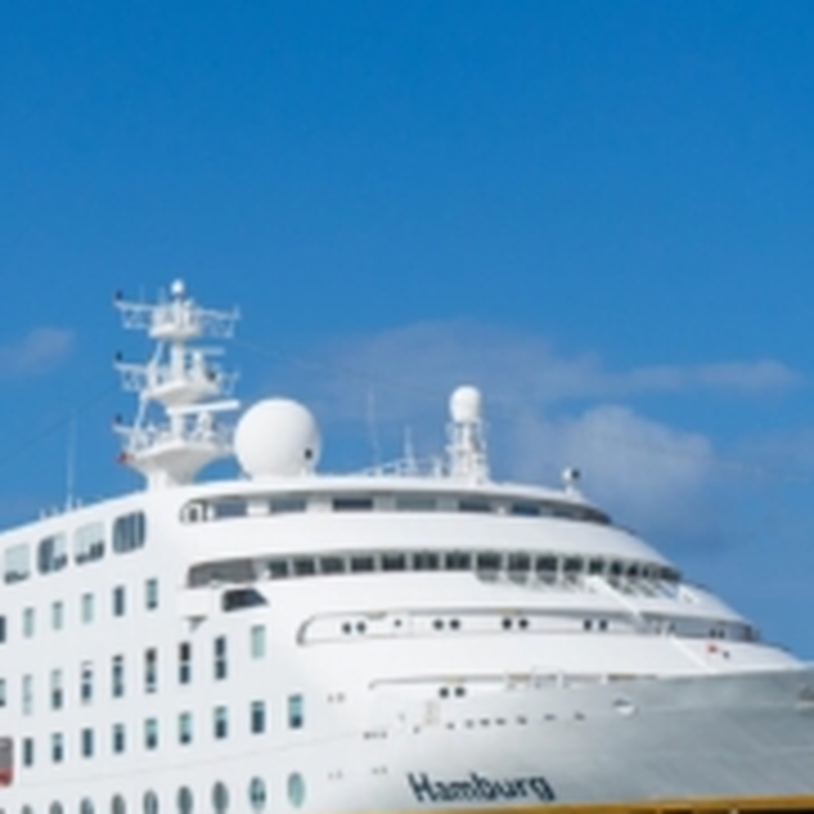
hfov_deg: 14.4
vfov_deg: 14.4
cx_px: 337
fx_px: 3219
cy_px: 526
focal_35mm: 121
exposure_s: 1/1600
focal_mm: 43
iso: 200
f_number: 7.1
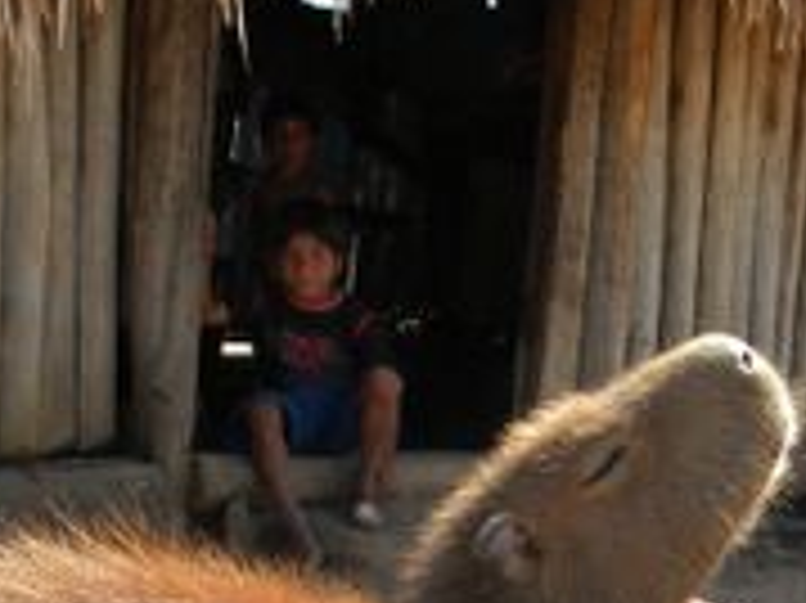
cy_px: 605
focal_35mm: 95
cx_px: 718
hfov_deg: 20.3
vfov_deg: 15.3
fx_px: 2211
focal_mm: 7.3
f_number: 3.8
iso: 132
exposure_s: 1/500
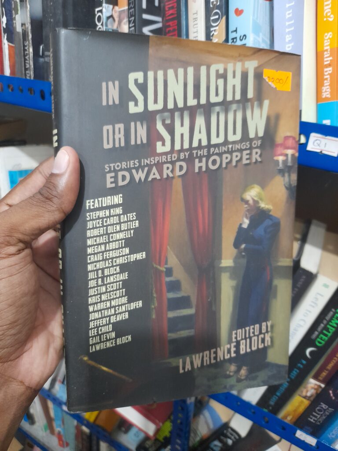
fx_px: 325
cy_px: 226
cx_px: 169
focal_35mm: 25
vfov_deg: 69.4
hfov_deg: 54.9
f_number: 2
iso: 500
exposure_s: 1/25
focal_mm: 4.6
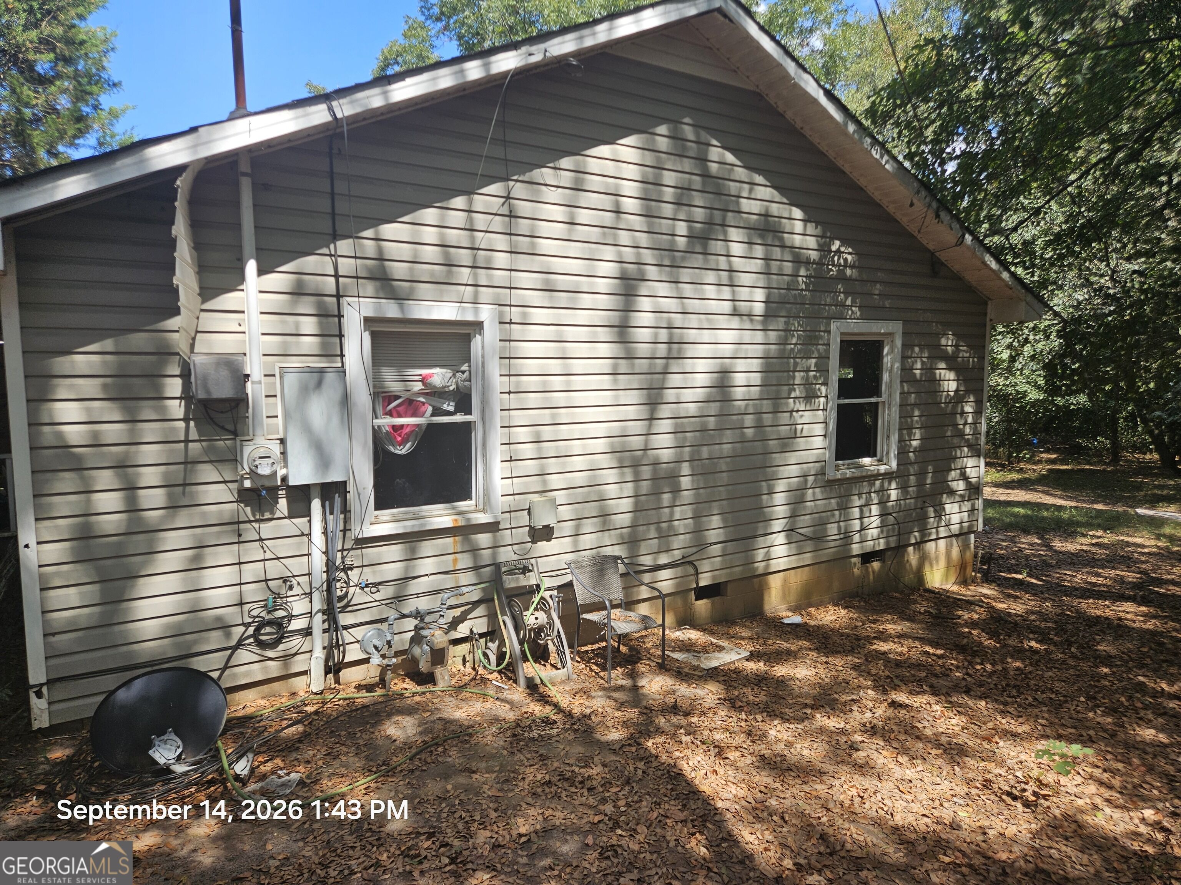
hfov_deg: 73.9
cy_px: 442
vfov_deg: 58.9
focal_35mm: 23
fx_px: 785
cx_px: 590
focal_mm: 5.4
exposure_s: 1/626
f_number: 1.8
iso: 25
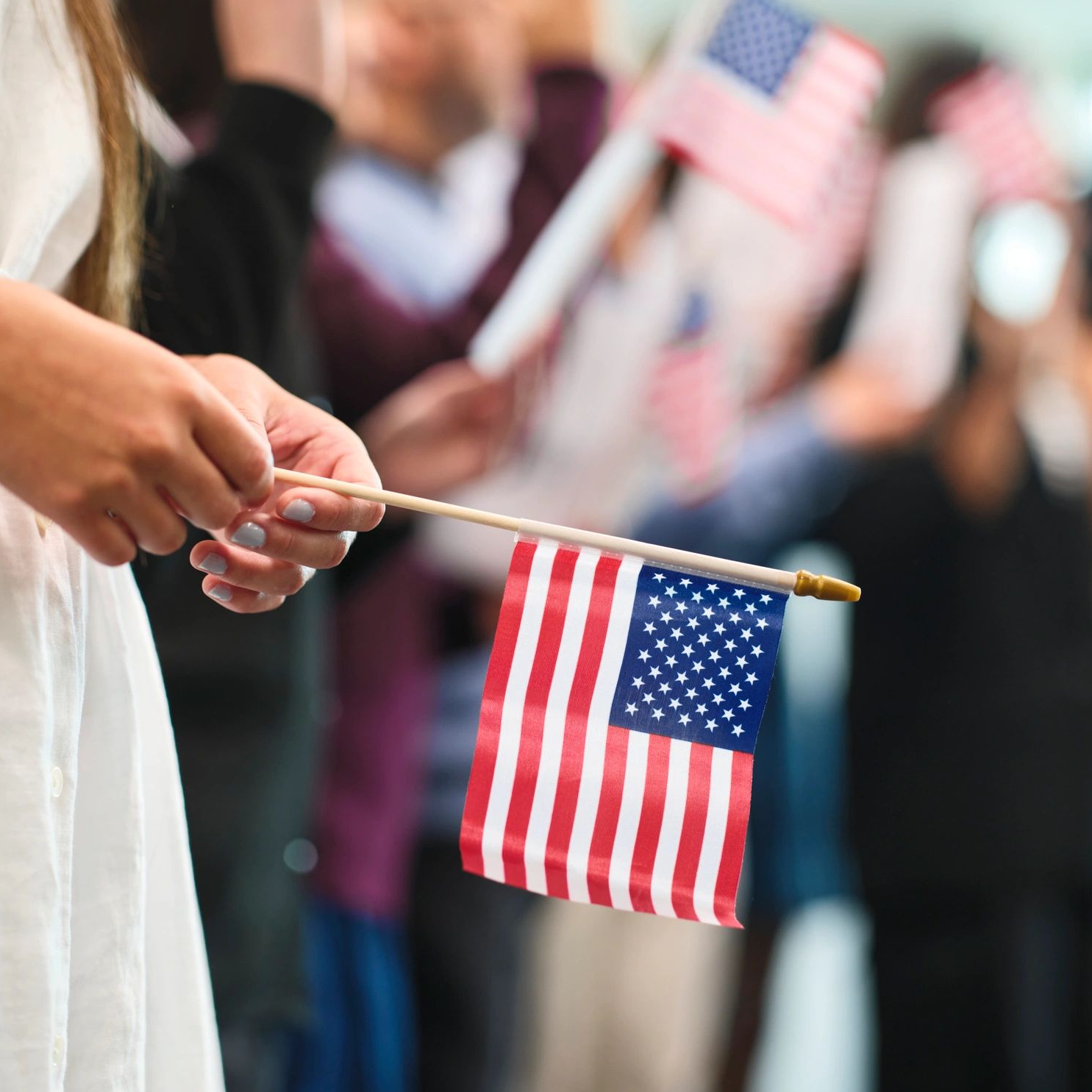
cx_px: 499
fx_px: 2677
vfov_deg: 23.1
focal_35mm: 75
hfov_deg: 23.1
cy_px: 547
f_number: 2
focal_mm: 80
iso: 1000
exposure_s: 1/160
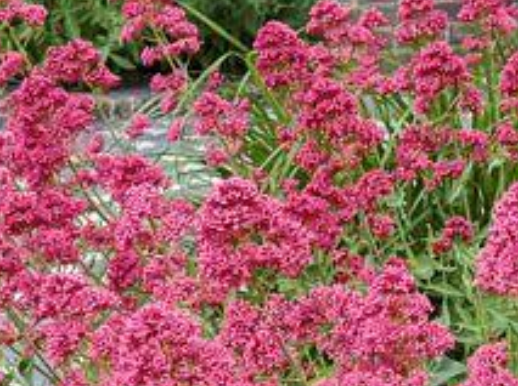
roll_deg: +0.1
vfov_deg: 10.8
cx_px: 289
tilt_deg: -25.4
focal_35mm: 128
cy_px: 711
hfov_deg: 15.4
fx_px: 1912
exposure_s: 1/440
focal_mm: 6.76
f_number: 1.78
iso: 80
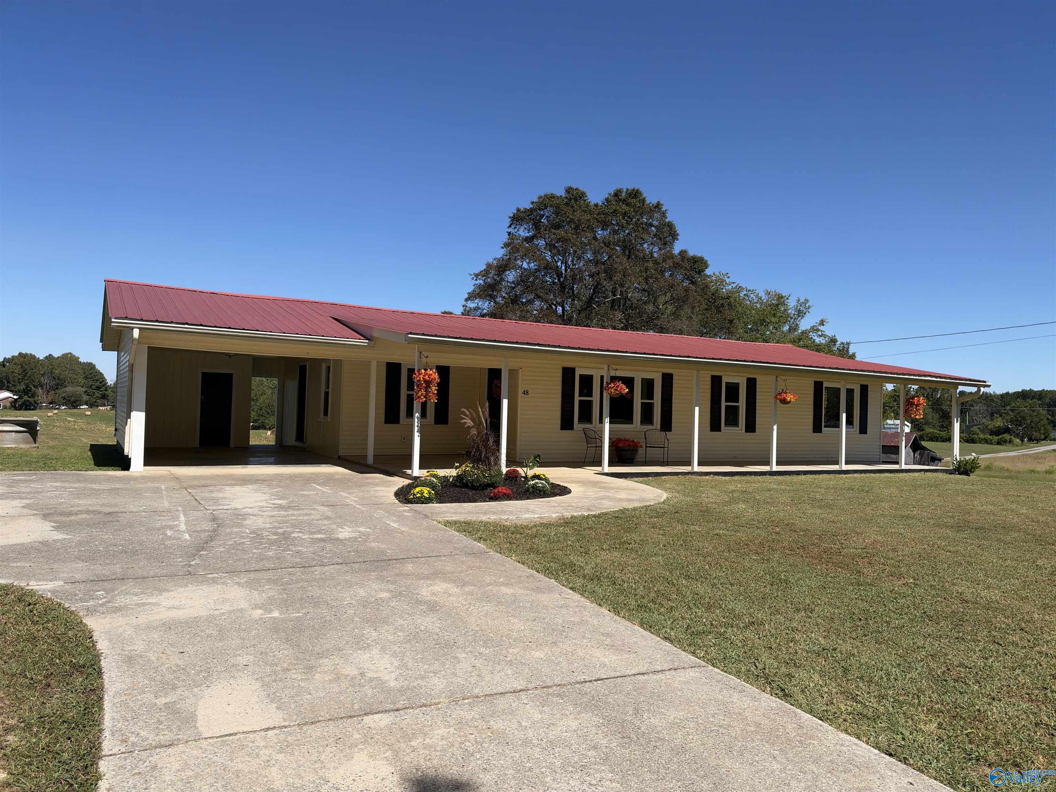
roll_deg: -1.6
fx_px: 732
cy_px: 396
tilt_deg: +1.7
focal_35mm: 24
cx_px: 528
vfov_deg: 56.8
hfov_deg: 71.6
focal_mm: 6.93
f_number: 1.8
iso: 64
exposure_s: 1/4587
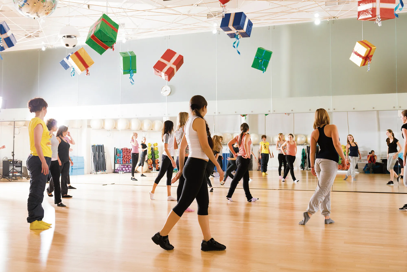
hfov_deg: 50.7
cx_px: 204
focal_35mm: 38
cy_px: 136
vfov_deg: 35.1
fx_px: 430
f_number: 5.6
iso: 400
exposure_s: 1/200
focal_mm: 38
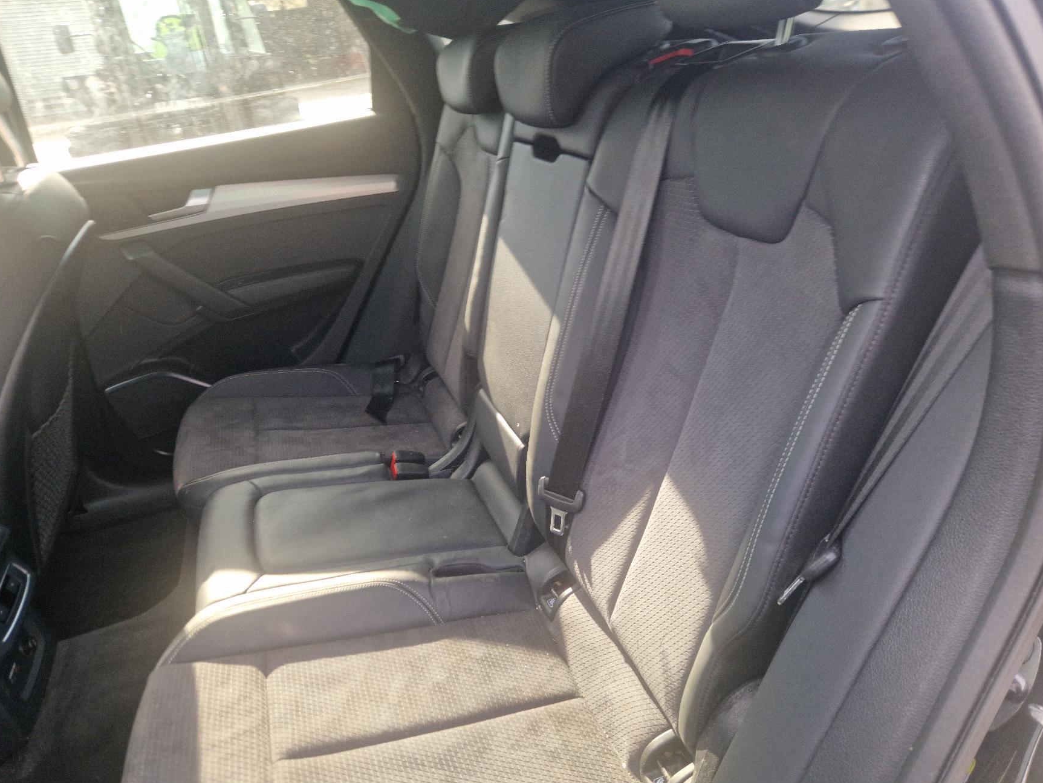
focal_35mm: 24
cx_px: 508
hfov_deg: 71.6
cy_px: 405
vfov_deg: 56.8
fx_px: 723
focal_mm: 5.4
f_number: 1.8
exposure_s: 1/50
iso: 50
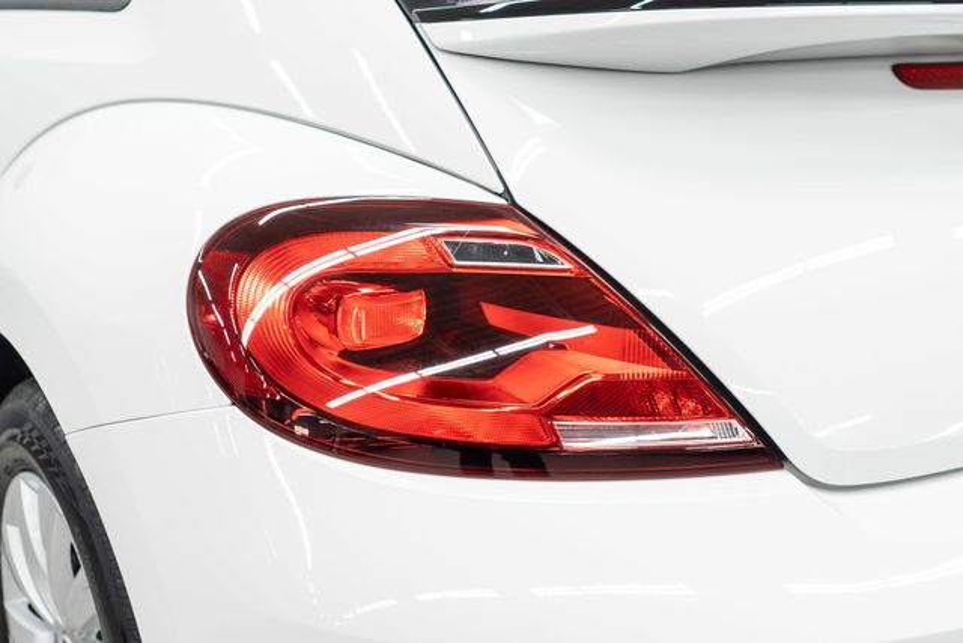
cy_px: 322
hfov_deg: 46.4
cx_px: 482
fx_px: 1124
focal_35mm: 42
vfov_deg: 31.9
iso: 200
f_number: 3.2
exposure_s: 1/40
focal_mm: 28
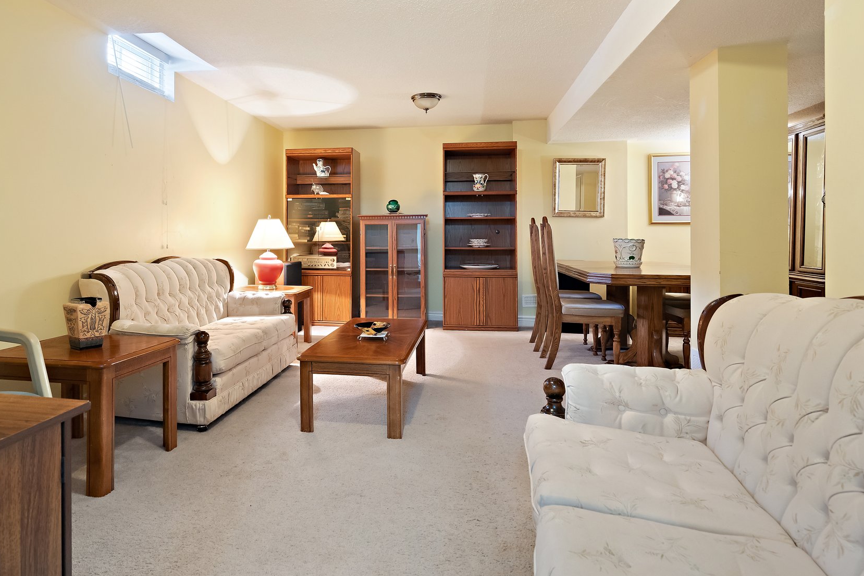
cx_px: 372
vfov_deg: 59.2
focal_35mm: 21
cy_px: 243
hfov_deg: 80.7
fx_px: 504
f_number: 6.3
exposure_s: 1/1.67
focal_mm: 17
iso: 1600
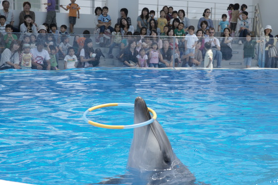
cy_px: 98
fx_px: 579
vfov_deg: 18.2
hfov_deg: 27.0
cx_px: 148
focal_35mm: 75
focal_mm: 70
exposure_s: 1/320
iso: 200
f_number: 8
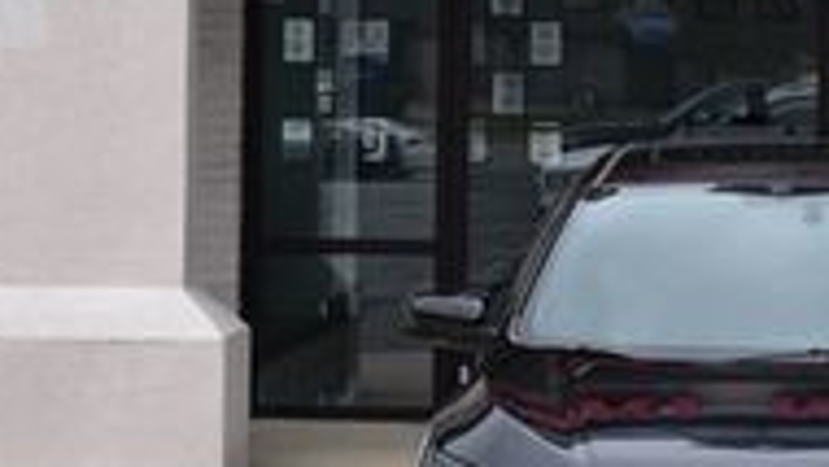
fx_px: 3601
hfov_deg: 12.9
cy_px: 105
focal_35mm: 164
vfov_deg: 7.4
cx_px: 877
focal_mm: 31
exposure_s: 1/400
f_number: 11
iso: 400
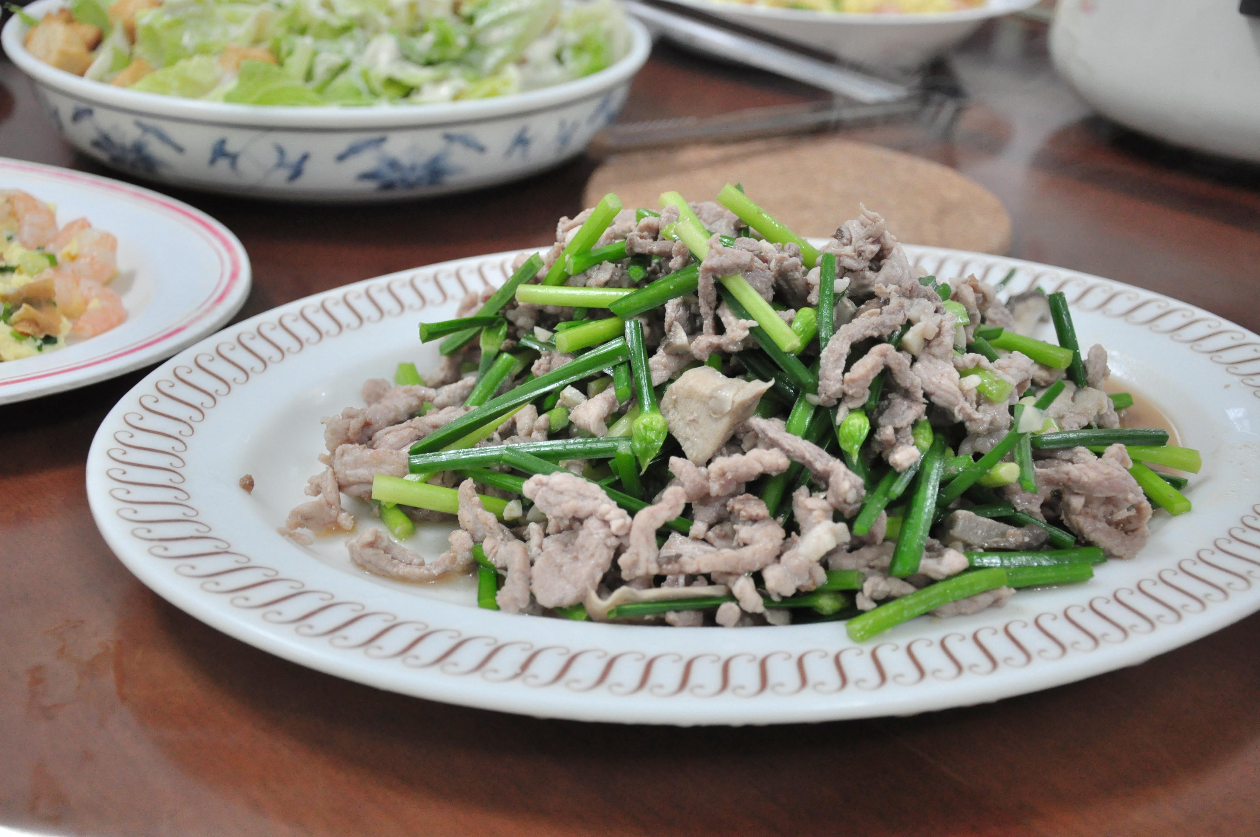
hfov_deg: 46.4
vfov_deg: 31.8
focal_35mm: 42
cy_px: 418
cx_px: 630
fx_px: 1468
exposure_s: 1/100
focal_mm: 28
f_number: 4
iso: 1000
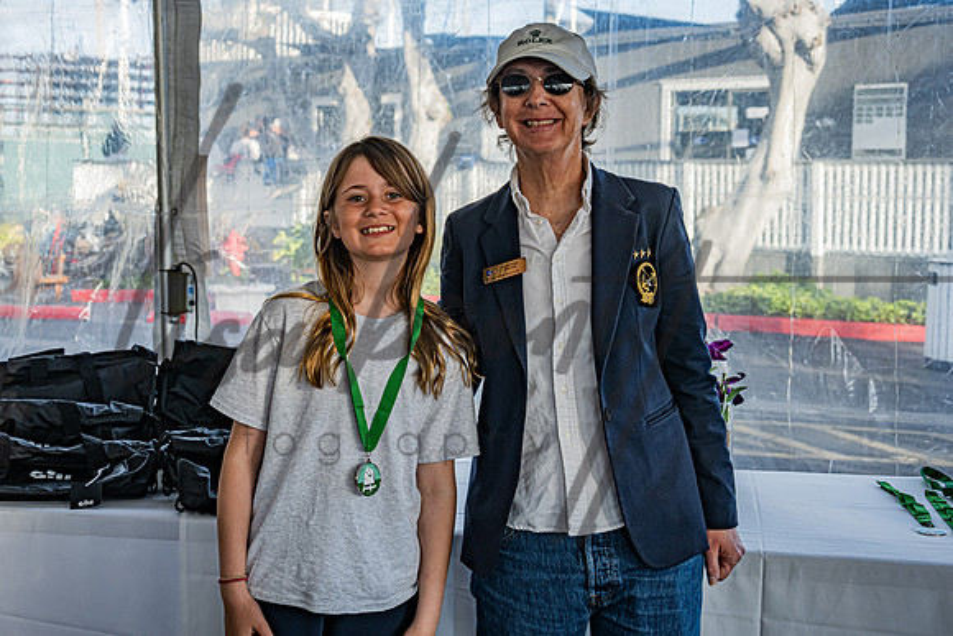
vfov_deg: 26.2
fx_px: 1360
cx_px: 356
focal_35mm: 51
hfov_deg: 38.4
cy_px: 237
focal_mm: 41
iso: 200
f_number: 5
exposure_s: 1/250
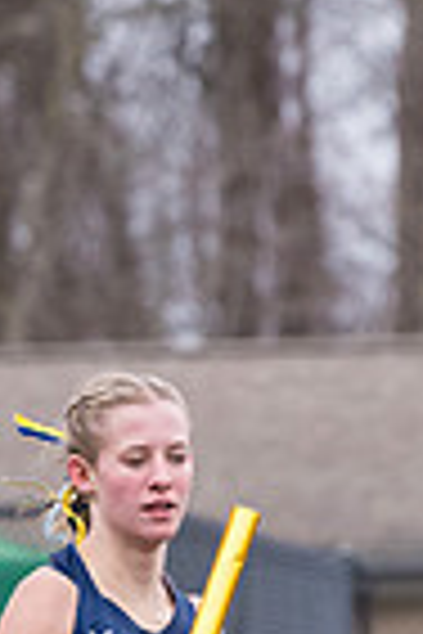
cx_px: 124
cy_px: 913
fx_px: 14716
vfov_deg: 2.5
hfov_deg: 1.6
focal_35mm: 835
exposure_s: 1/1600
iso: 2000
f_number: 5
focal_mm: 175
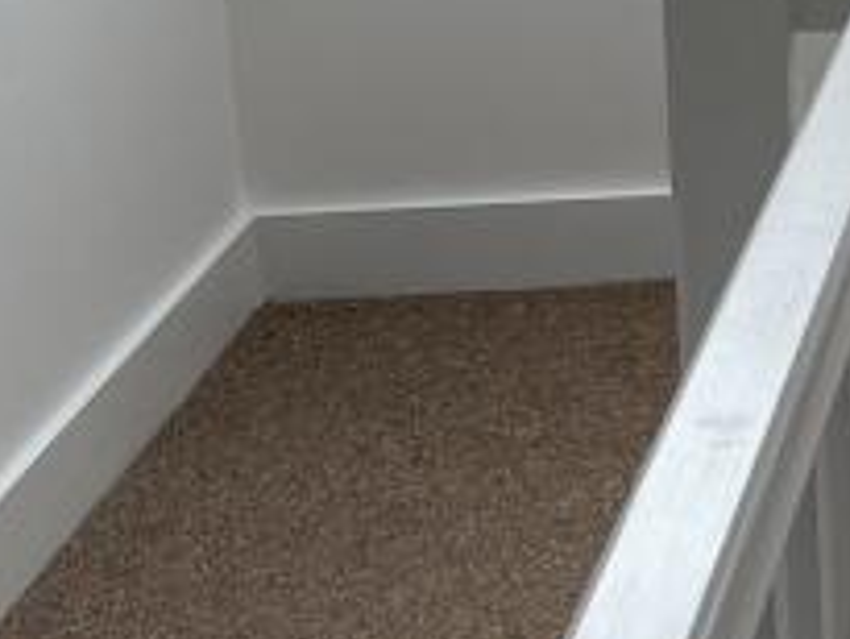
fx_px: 3194
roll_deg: +0.8
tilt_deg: -10.7
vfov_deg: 11.0
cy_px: -295
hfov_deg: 13.2
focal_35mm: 130
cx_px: 1683
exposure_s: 1/121
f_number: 1.6
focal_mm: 5.1
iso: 50
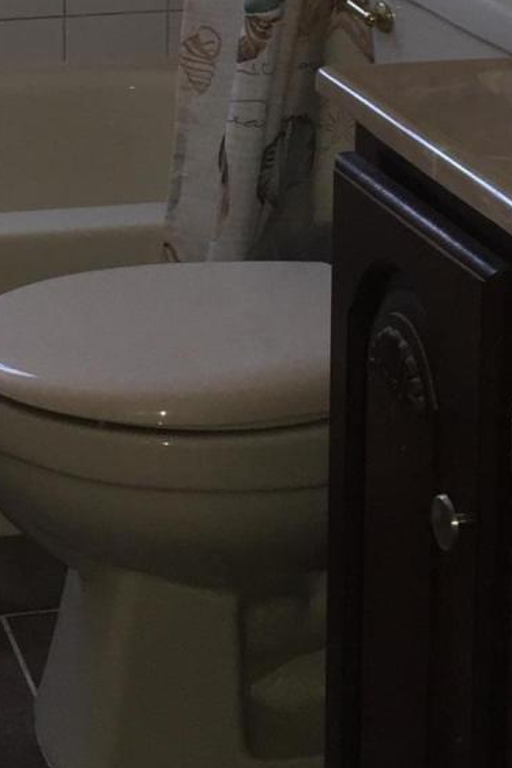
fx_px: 2282
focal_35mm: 107
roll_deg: +0.4
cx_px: -42
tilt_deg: -8.7
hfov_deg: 12.6
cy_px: -67
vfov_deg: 18.4
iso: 64
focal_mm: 4.15
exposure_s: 1/30
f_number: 2.2
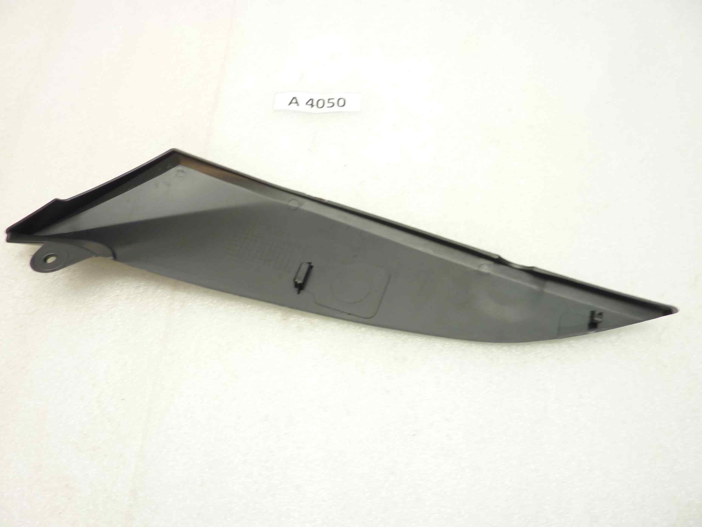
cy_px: 264
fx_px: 507
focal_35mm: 25
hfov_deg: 69.4
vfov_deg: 54.9
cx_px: 351
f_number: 3.3
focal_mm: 4.1
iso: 80
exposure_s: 1/10
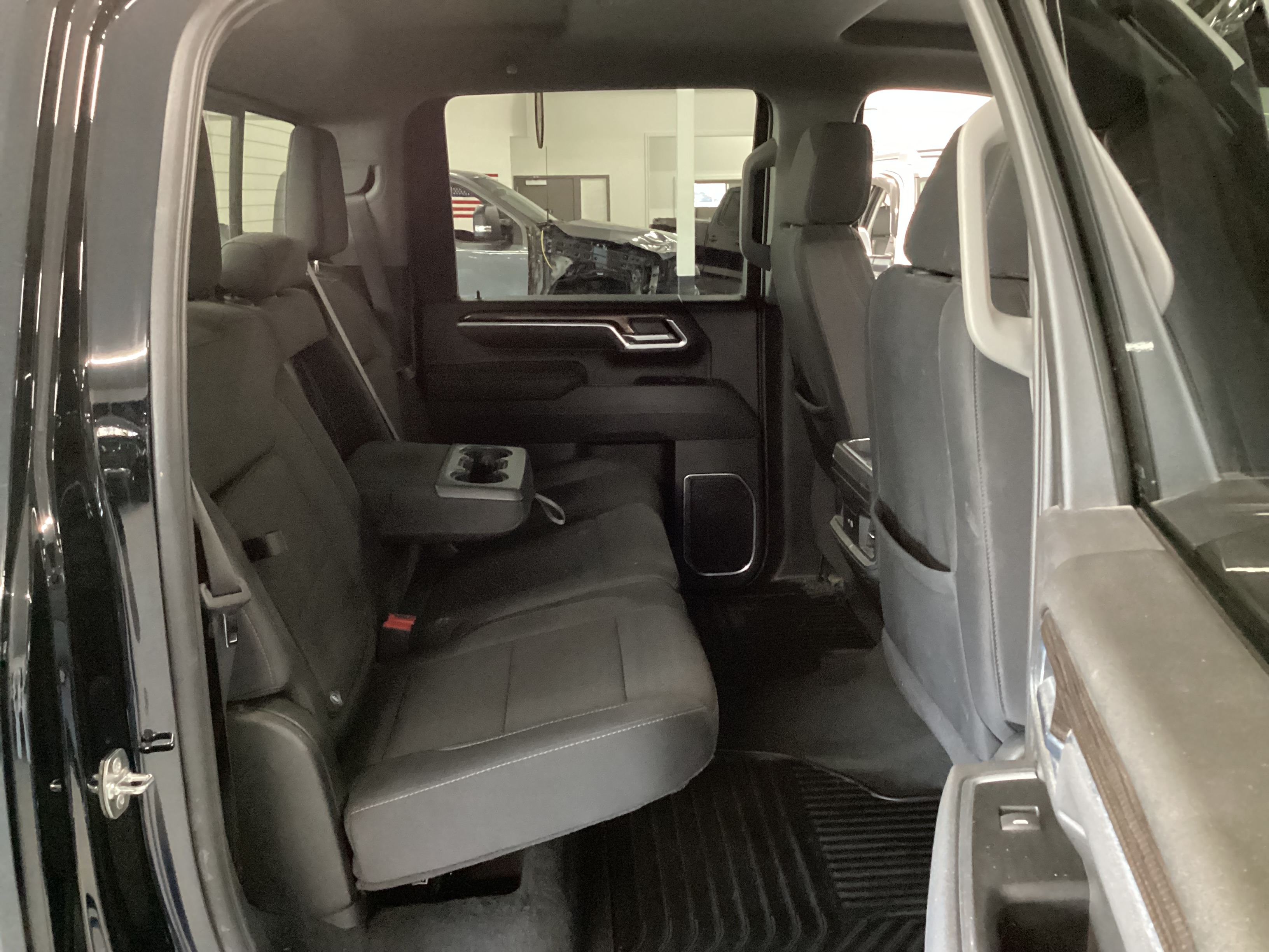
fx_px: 1136
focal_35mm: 31
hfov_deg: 58.4
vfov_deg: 45.4
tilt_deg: -15.2
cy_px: 476
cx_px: 634
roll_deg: +1.1
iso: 640
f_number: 2.4
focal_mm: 3.3
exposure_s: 1/17
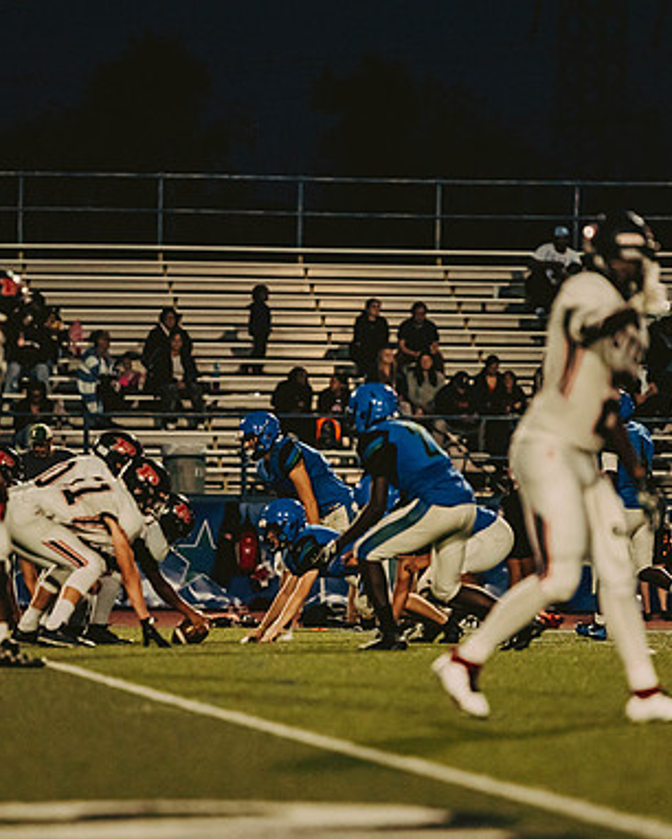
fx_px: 7080
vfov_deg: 6.8
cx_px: 373
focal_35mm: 285
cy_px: 423
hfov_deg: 5.4
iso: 2500
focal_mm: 200
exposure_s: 1/1600
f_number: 2.8
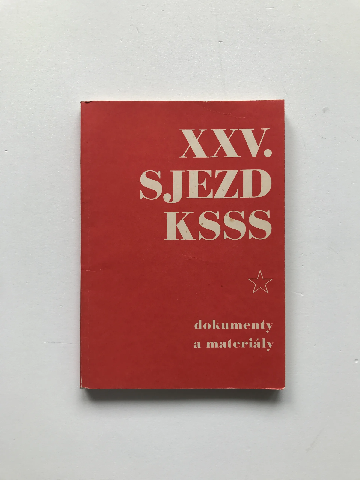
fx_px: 388
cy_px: 240
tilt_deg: -88.9
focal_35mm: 28
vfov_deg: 63.4
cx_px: 180
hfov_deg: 49.7
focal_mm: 3.99
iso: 20
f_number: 1.8
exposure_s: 1/247
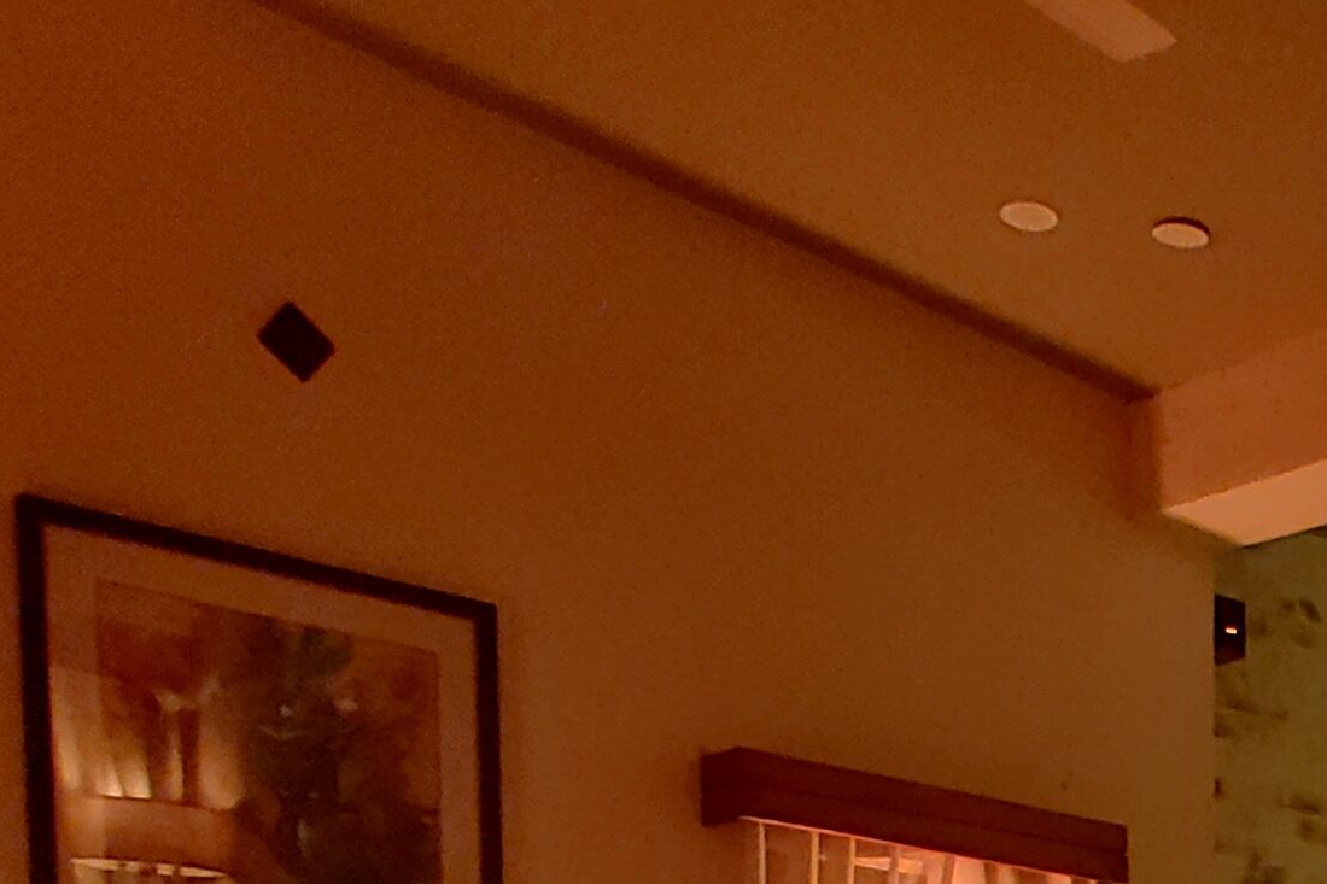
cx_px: 1484
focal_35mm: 59
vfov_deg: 19.6
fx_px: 2174
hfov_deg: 30.2
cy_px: 1381
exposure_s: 1/11
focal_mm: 1.78
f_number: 1.9
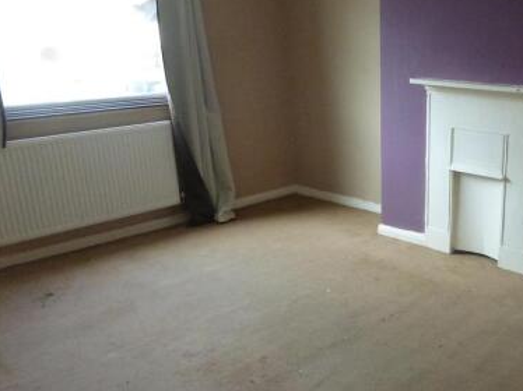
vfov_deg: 36.8
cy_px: 206
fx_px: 589
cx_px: 403
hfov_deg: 45.9
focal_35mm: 39
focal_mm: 4.3
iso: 800
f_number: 3.3
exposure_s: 1/250
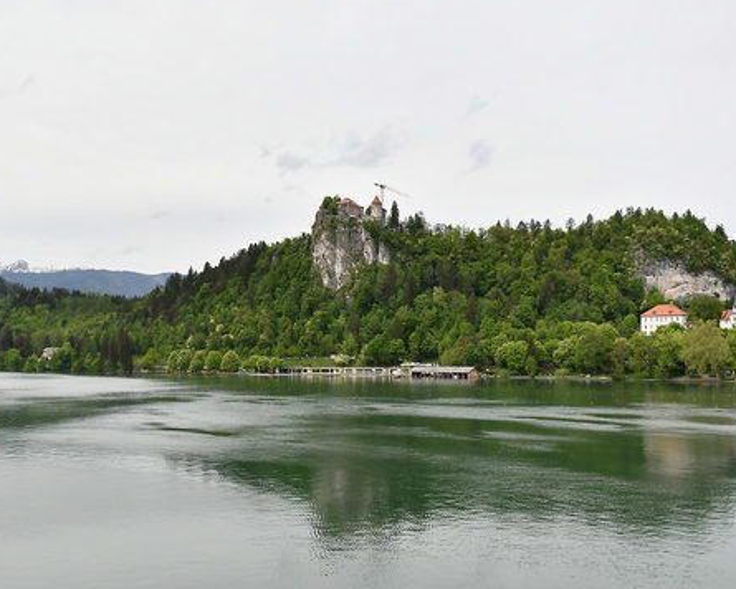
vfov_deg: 39.1
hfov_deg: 47.9
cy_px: 324
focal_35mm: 38
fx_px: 828
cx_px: 341
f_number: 4
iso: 500
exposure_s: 1/6400
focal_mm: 20
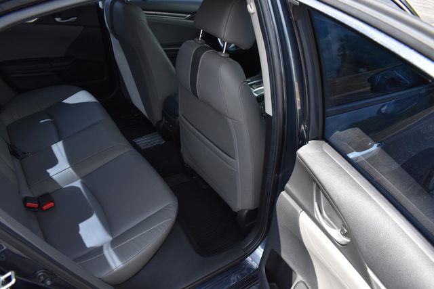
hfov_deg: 67.4
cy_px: 144
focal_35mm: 27
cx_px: 217
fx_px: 326
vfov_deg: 48.0
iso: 280
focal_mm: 18
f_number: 5.6
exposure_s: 1/250
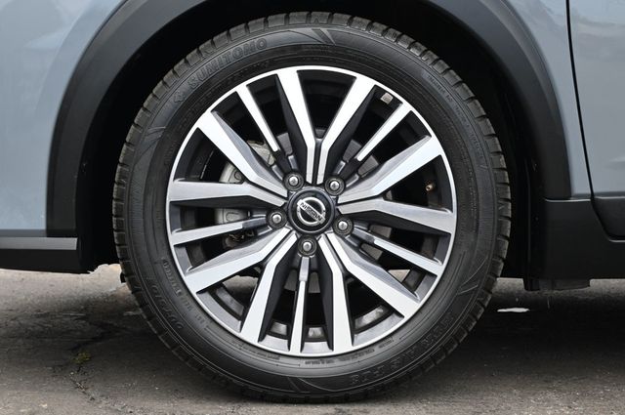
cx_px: 312
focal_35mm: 56
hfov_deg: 36.0
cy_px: 208
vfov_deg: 24.3
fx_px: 962
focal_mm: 37
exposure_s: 1/250
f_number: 5.3
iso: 360
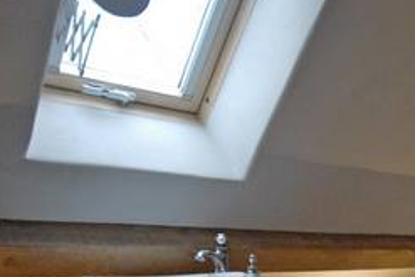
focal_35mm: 51
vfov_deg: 25.3
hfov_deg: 33.3
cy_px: 274
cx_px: 469
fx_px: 588
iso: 640
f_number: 4.5
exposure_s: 1/60
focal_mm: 12
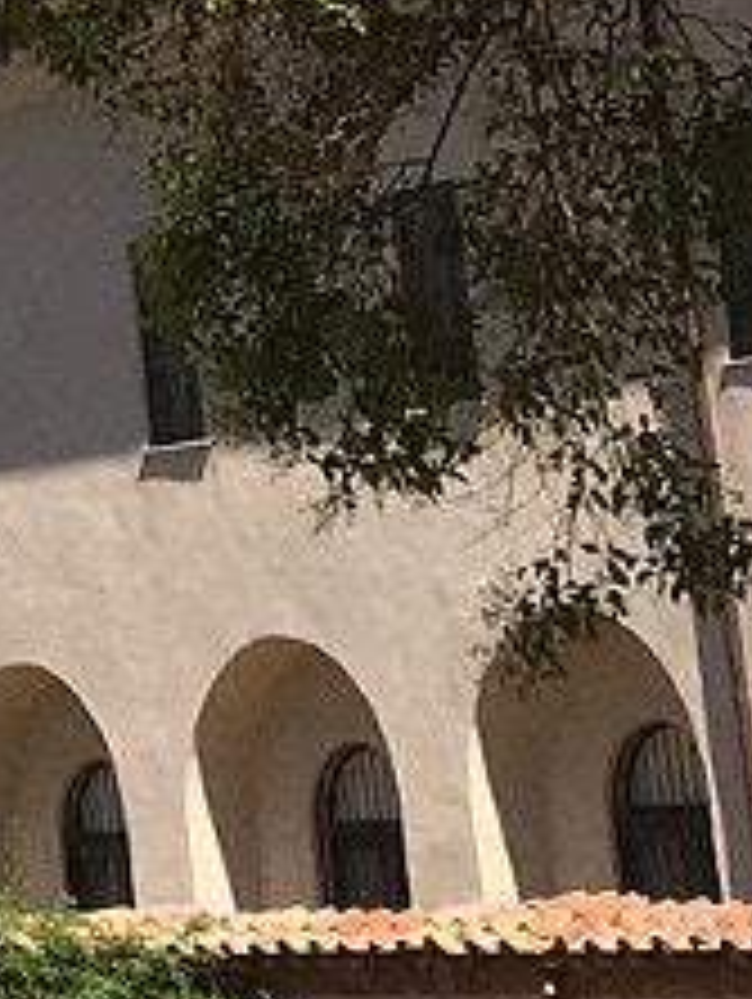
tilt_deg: +21.0
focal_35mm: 209
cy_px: -990
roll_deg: +0.4
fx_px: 6042
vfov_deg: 8.9
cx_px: -1810
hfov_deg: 6.3
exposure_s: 1/1350
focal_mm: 4.15
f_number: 2.2
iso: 25
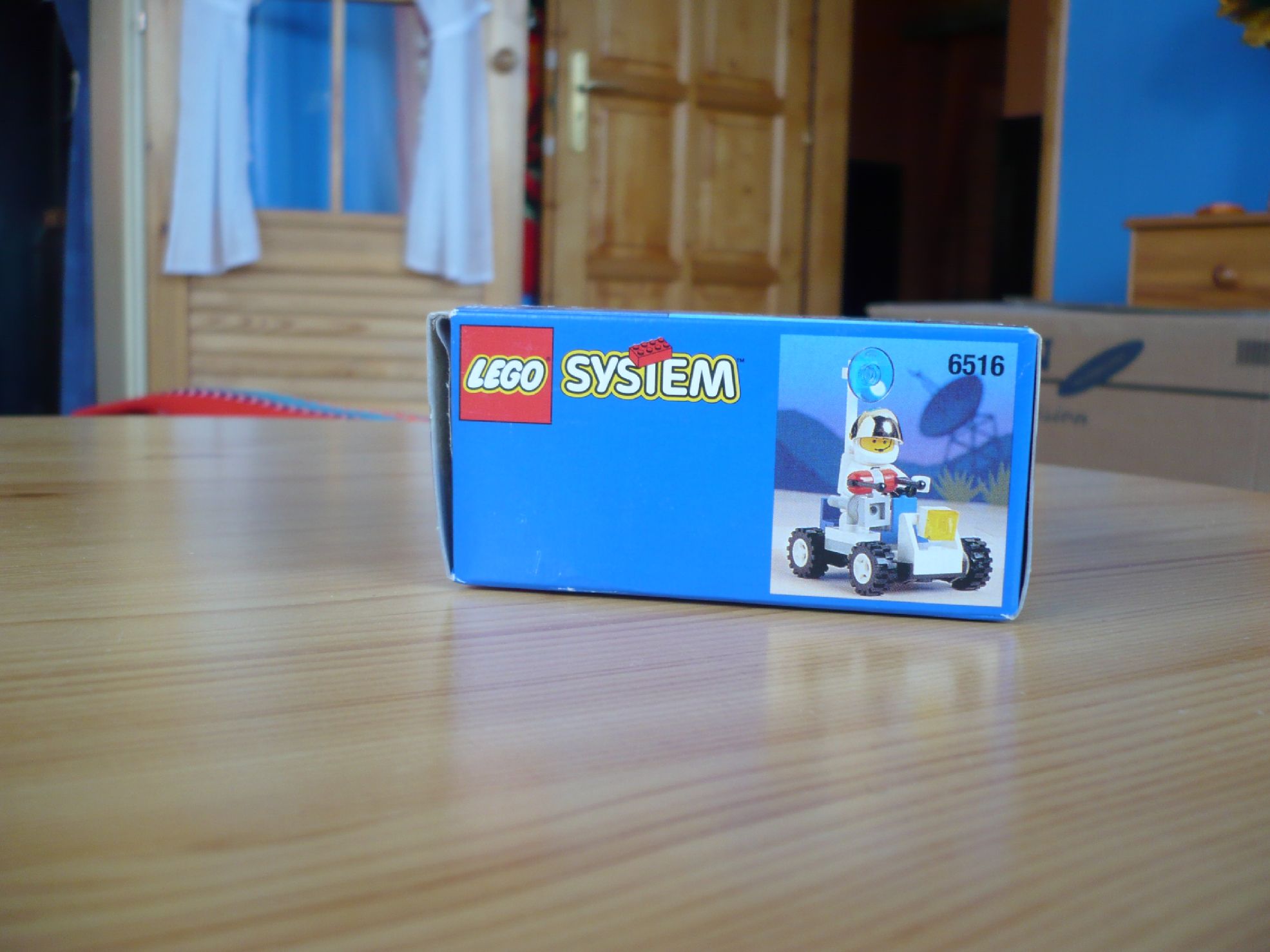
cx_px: 635
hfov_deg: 52.6
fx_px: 1284
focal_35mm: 35
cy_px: 476
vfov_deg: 40.7
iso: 100
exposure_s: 1/25
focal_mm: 5.8
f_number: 2.8
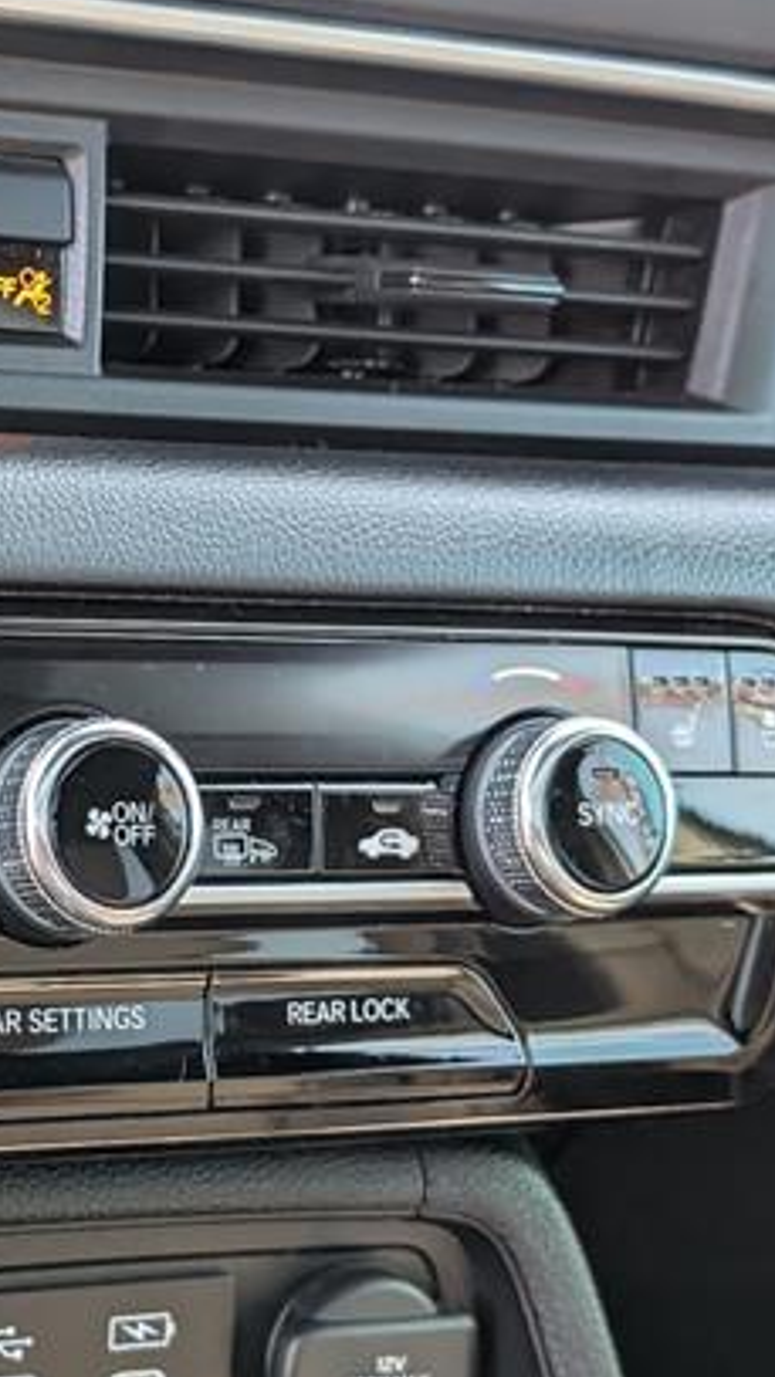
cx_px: -24
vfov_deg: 25.3
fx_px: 3068
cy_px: 704
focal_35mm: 84
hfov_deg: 14.1
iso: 233
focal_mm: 6.9
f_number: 1.68
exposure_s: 1/111
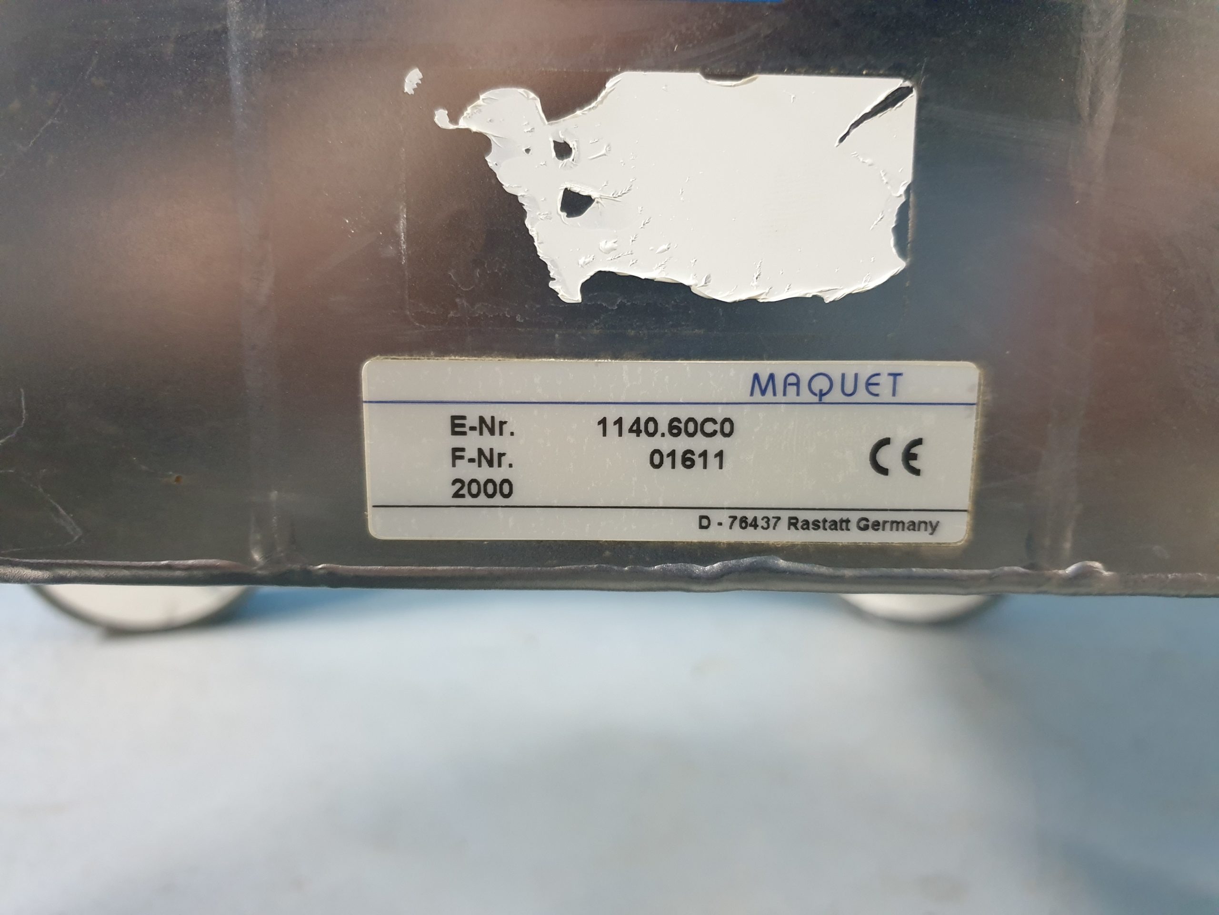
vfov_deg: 53.1
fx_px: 916
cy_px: 458
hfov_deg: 67.3
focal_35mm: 26
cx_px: 610
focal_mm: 4.3
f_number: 1.5
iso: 400
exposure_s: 1/50
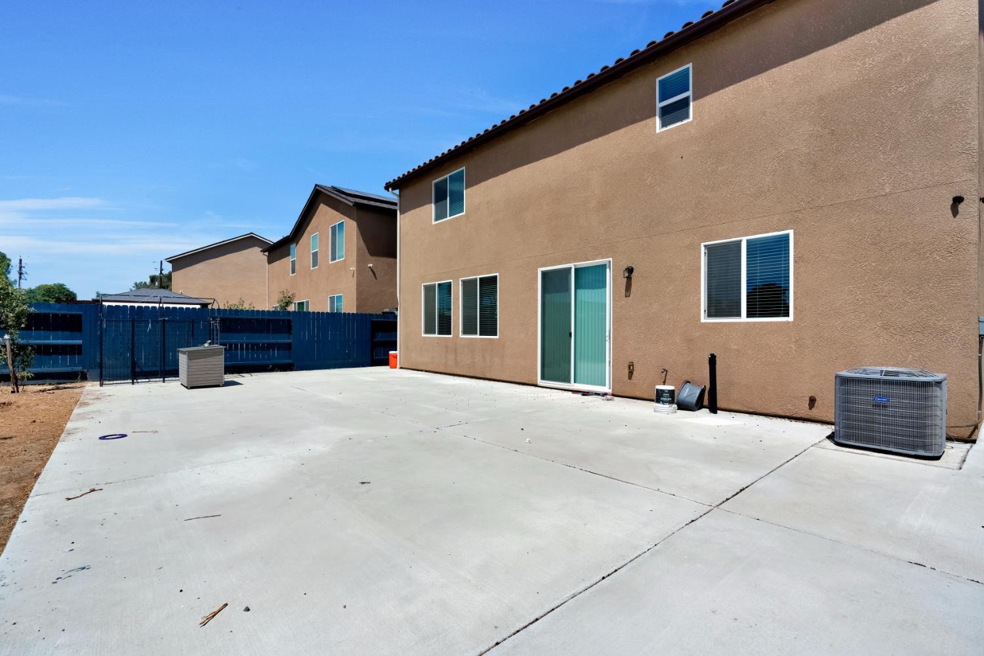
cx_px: 492
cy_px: 328
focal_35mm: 16
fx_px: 437
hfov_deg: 96.7
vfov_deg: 73.7
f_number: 7.1
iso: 640
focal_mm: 16
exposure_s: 1/4000
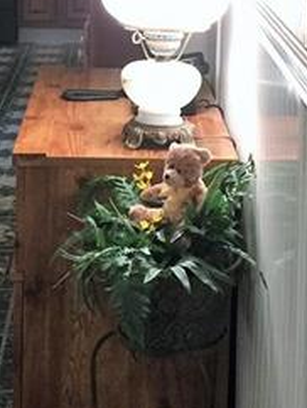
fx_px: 1086
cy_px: 0
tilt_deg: -6.4
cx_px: 148
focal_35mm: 92
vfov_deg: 20.6
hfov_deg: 16.1
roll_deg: -1.0
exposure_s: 1/15
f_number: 2.2
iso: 125
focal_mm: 4.15
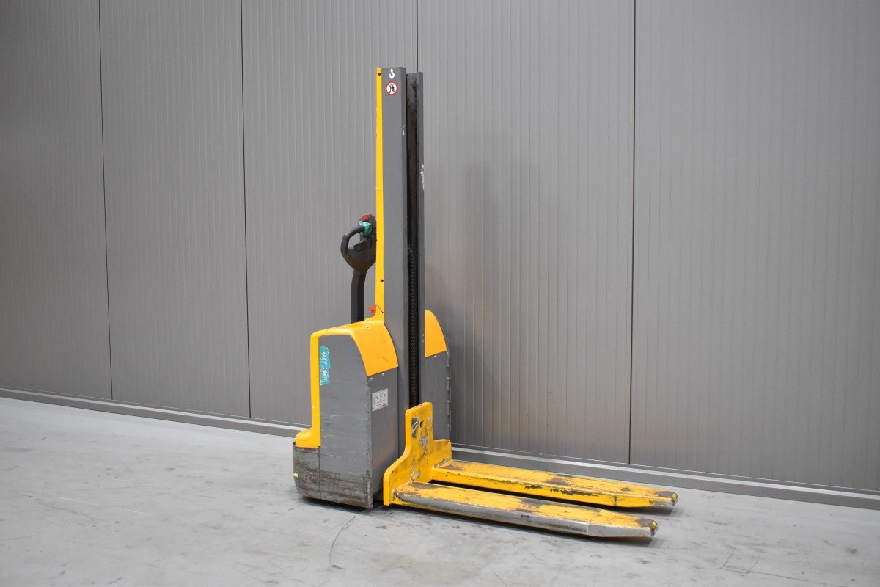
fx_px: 880
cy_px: 294
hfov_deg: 53.1
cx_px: 440
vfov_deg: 36.9
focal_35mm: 36
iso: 1250
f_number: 4.5
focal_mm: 24
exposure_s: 1/60
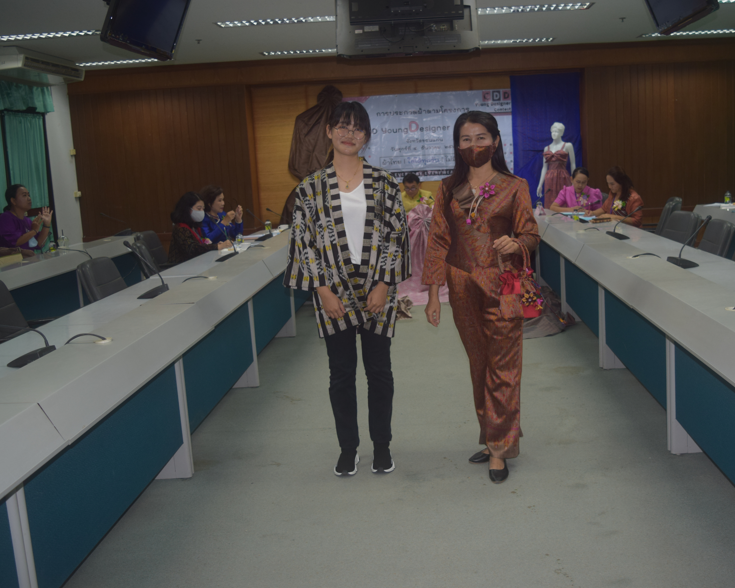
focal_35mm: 38
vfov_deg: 39.2
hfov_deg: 47.7
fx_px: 827
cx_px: 434
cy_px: 289
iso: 400
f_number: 3.8
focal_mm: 22
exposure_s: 1/80
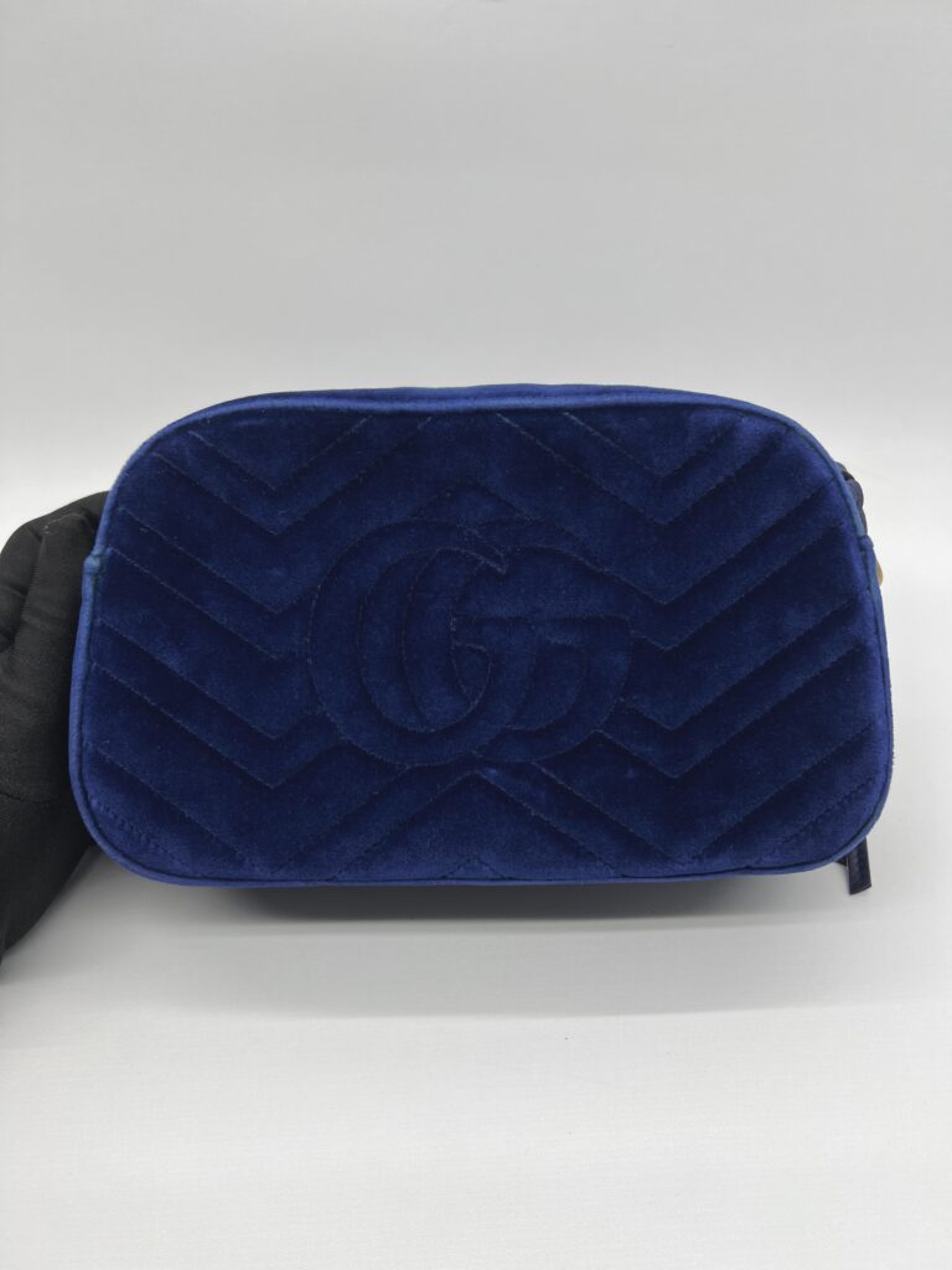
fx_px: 953
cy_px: 635
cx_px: 476
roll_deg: +3.9
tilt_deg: -39.3
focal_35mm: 26
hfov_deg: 53.1
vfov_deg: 67.3
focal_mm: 5.7
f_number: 1.5
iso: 40
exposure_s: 1/169
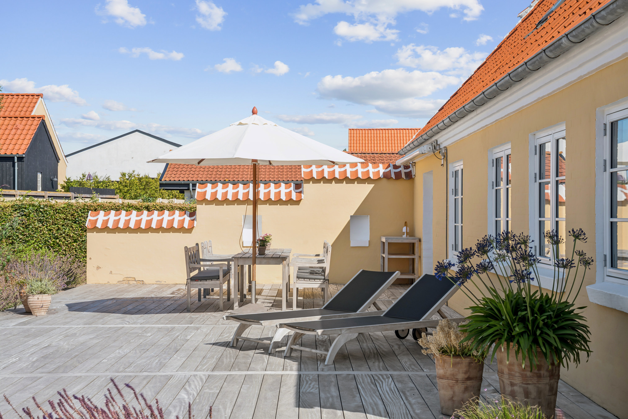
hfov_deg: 35.6
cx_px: 314
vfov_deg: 24.2
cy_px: 210
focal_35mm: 56
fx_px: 977
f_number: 11
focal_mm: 56
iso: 50
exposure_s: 1/60
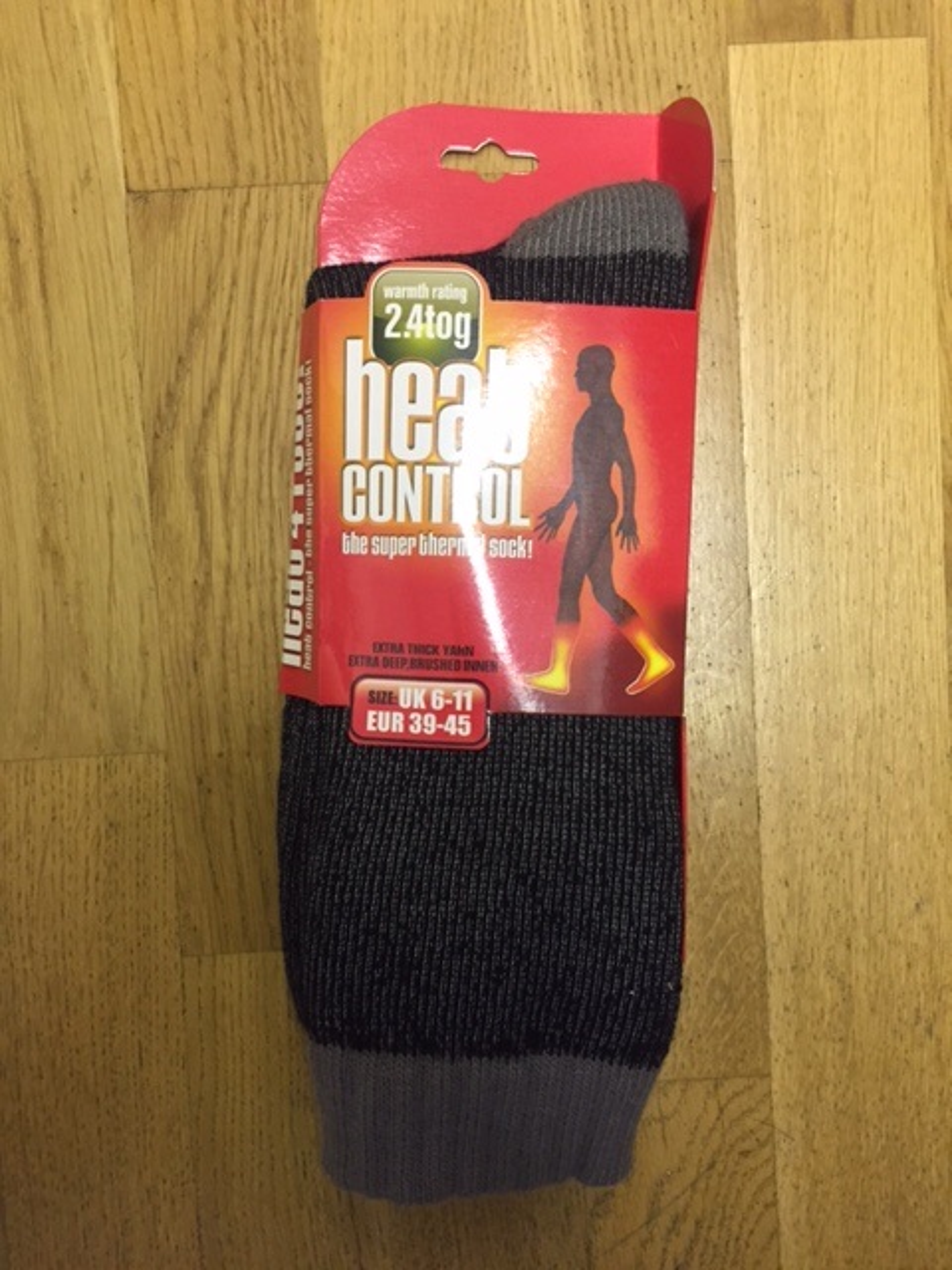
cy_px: 635
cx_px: 476
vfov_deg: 61.7
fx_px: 1063
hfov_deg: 48.2
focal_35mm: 29
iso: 250
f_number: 2.2
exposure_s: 1/33
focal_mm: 4.15
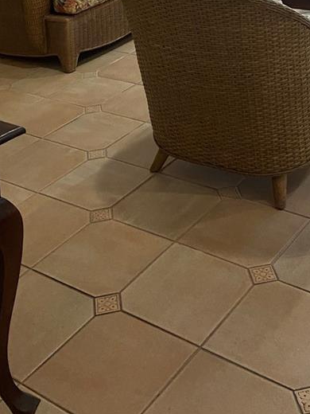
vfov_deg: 29.5
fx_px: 716
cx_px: 192
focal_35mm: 60
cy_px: -23
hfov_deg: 24.4
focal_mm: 4.25
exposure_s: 1/60
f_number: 1.8
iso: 200
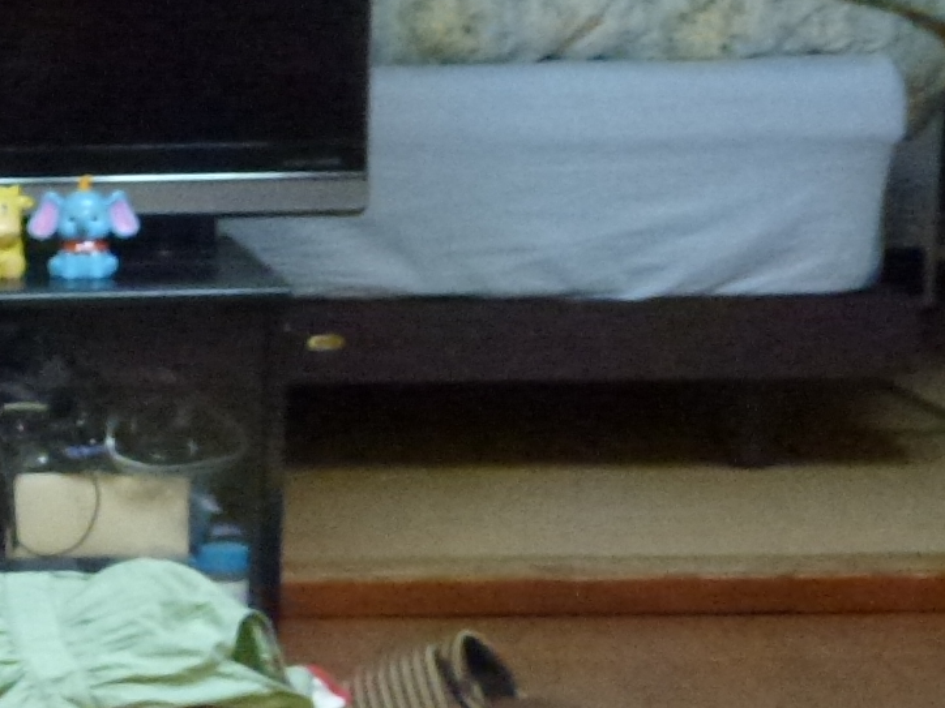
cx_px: -668
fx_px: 3958
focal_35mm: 145
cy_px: 785
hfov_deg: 12.6
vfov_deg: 10.1
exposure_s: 1/30
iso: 800
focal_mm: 7.4
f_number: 3.9
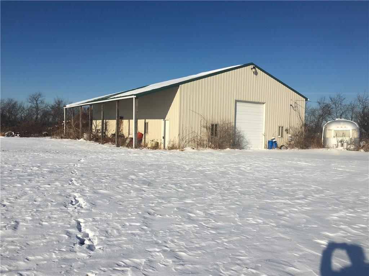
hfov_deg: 61.7
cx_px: 184
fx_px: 309
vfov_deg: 48.2
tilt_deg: -1.2
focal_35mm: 29
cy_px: 138
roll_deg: -0.8
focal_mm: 4.15
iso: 25
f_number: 2.2
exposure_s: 1/3846
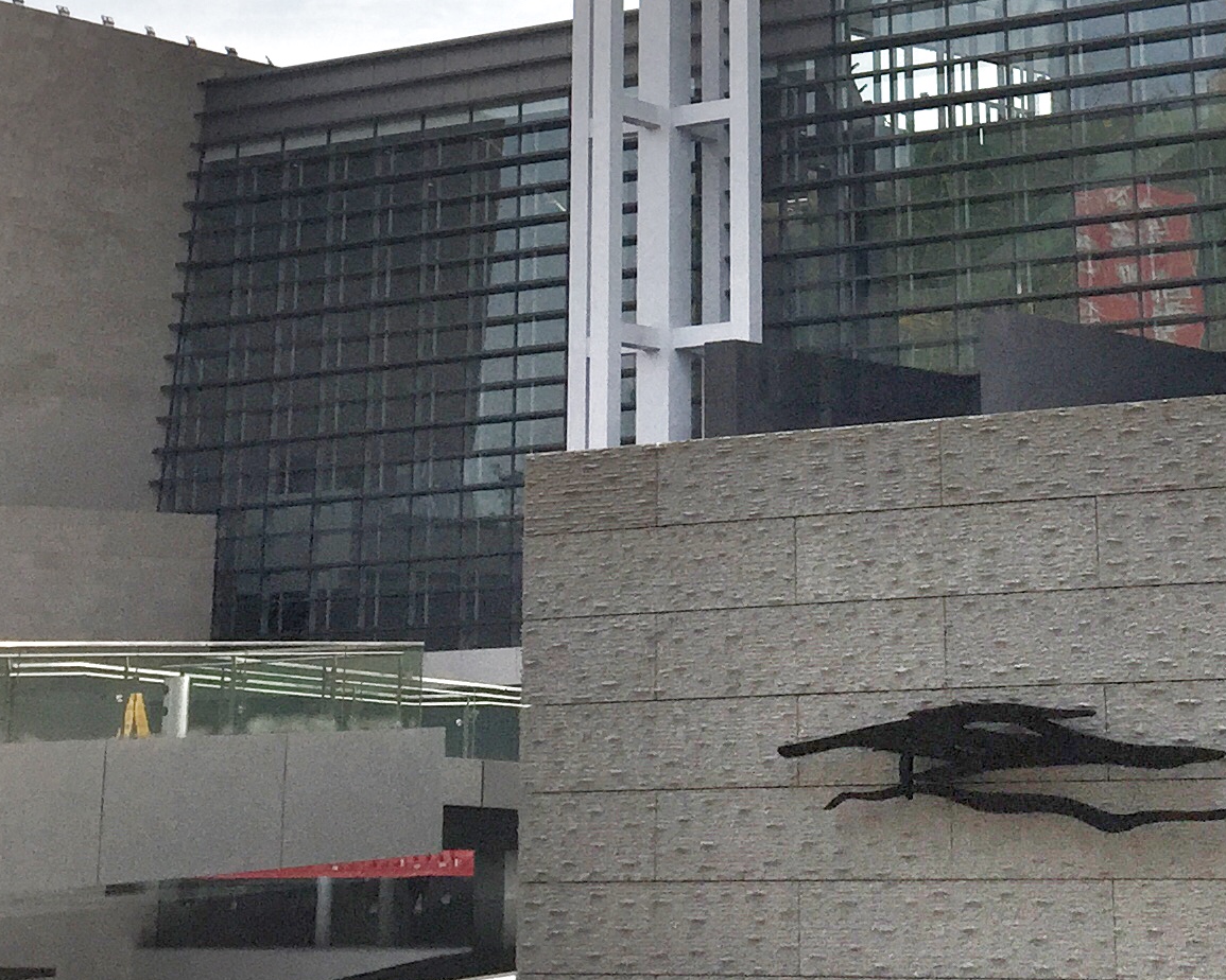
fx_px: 2903
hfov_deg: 23.6
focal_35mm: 80
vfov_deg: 18.0
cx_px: 943
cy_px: -255
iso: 32
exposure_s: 1/2083
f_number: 2.2
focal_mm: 4.15
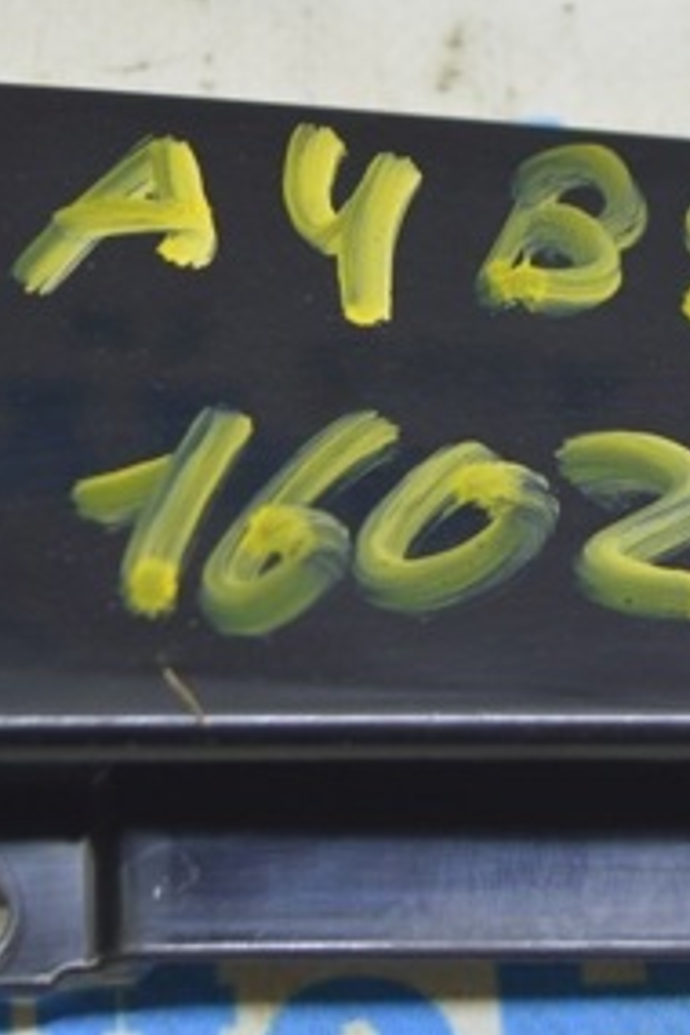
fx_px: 4830
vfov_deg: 12.2
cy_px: 278
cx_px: 559
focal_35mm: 168
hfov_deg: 8.2
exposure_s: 1/20
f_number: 5.6
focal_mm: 50
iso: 400
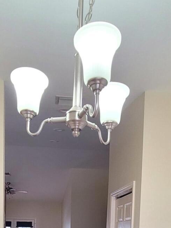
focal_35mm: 40
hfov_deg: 35.9
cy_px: 247
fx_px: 263
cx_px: 72
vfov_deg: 39.0
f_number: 2.2
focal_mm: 2.2
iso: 250
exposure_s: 1/60
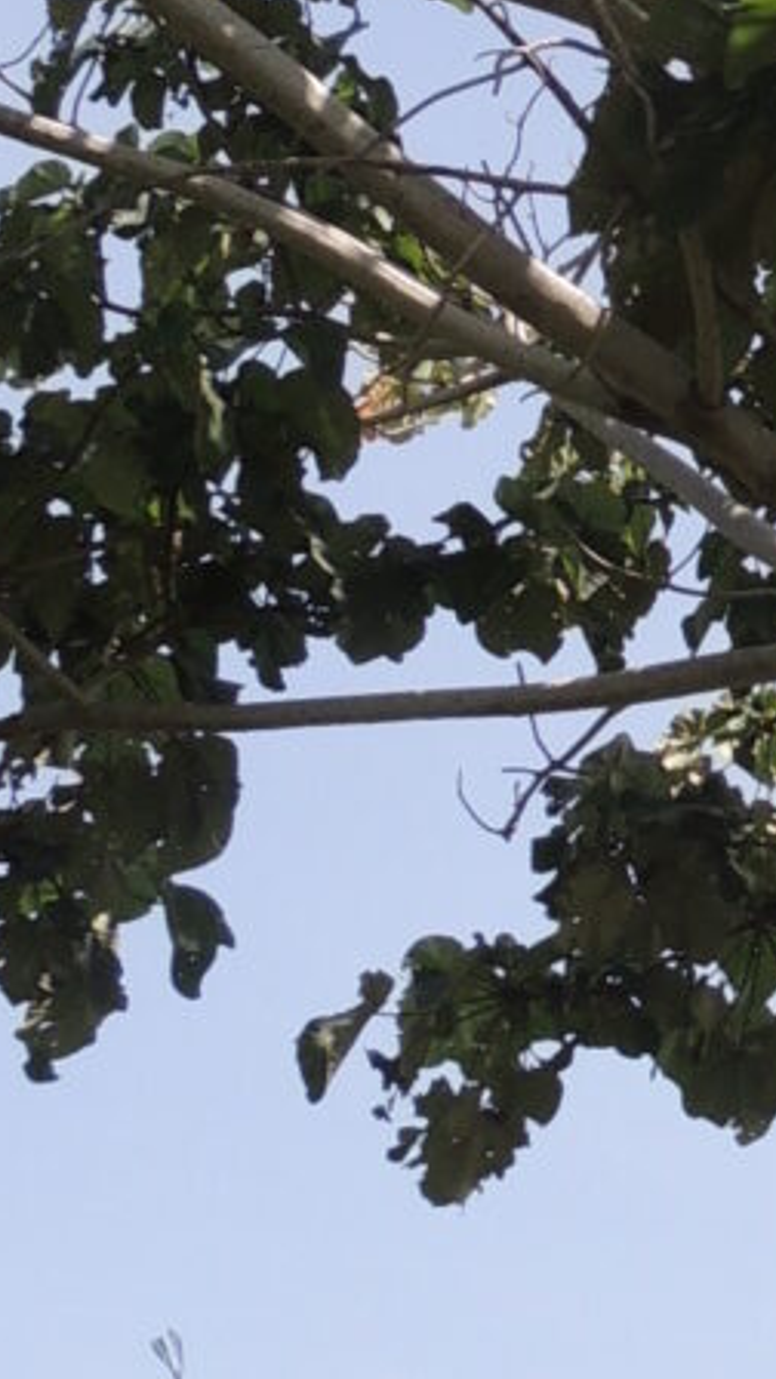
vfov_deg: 19.0
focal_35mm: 112
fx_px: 4097
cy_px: 357
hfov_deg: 10.5
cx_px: 1093
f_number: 3
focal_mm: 4.3
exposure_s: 1/1000
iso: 100
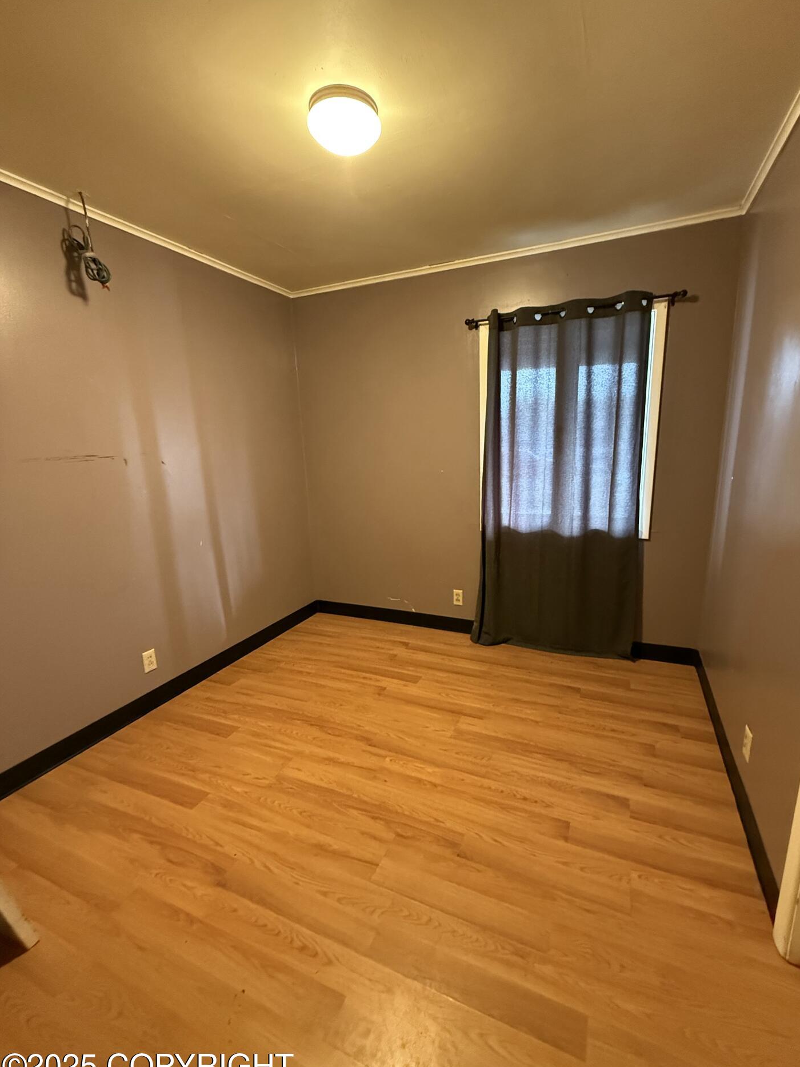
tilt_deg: -12.2
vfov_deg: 98.2
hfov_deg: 81.6
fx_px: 462
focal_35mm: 15
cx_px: 428
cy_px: 547
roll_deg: +0.8
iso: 1000
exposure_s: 1/60
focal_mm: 2.22
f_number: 2.2
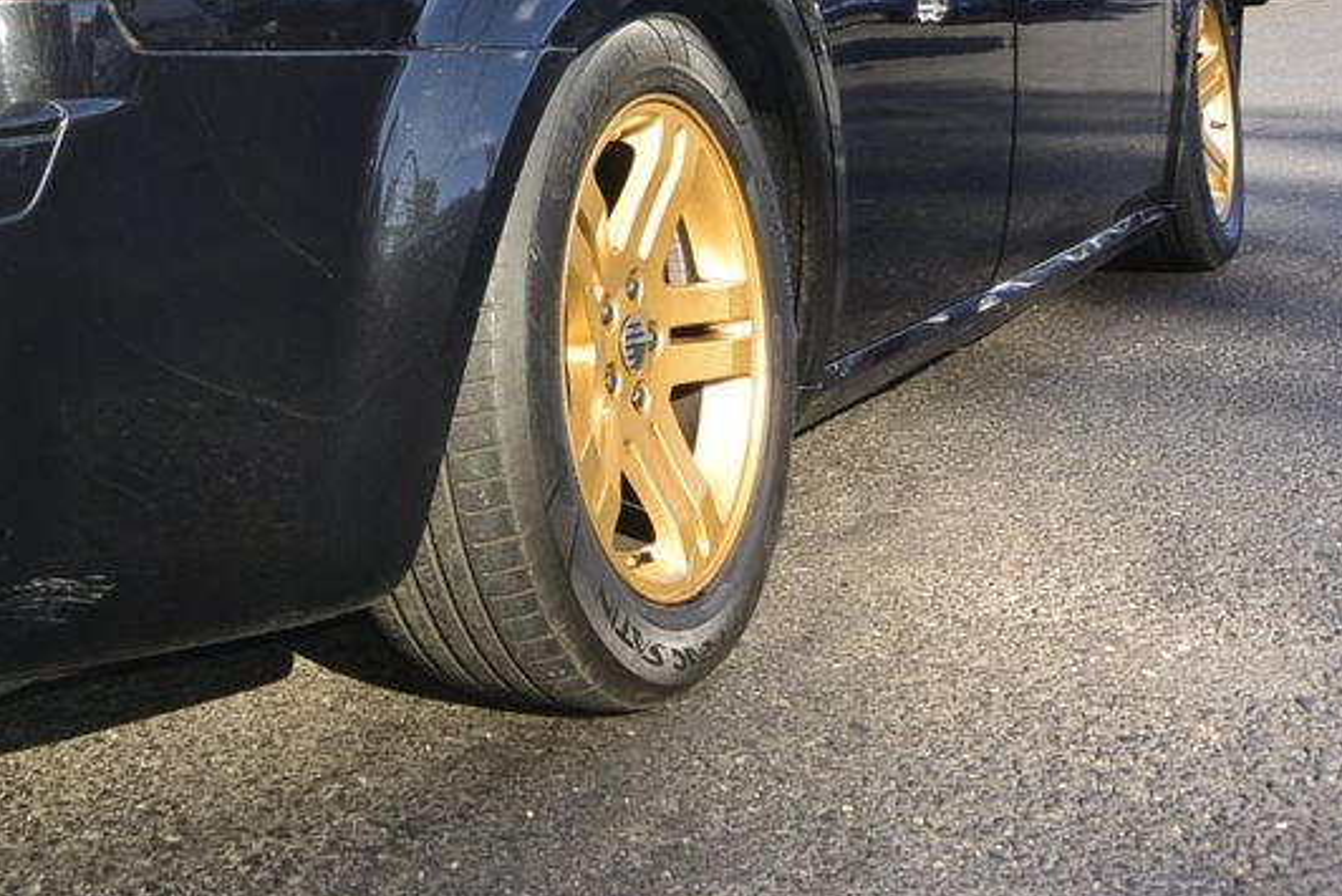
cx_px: 119
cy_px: 49
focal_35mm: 52
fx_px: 1939
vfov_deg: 25.0
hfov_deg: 35.8
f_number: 5.6
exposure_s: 1/250
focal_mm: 10
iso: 160
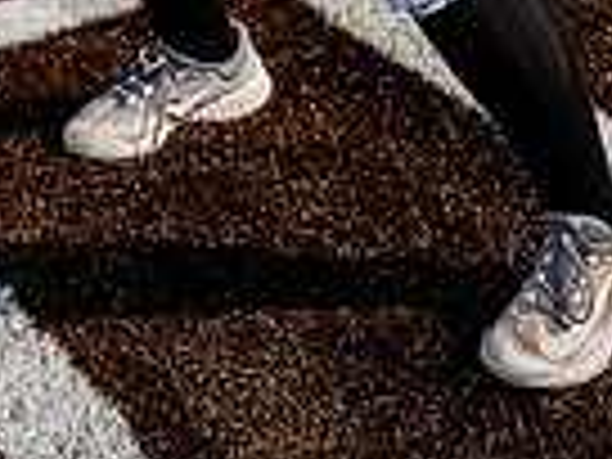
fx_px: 1909
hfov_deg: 18.2
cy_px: -504
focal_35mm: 108
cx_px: 216
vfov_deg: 12.0
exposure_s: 1/1000
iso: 100
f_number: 4
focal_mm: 34
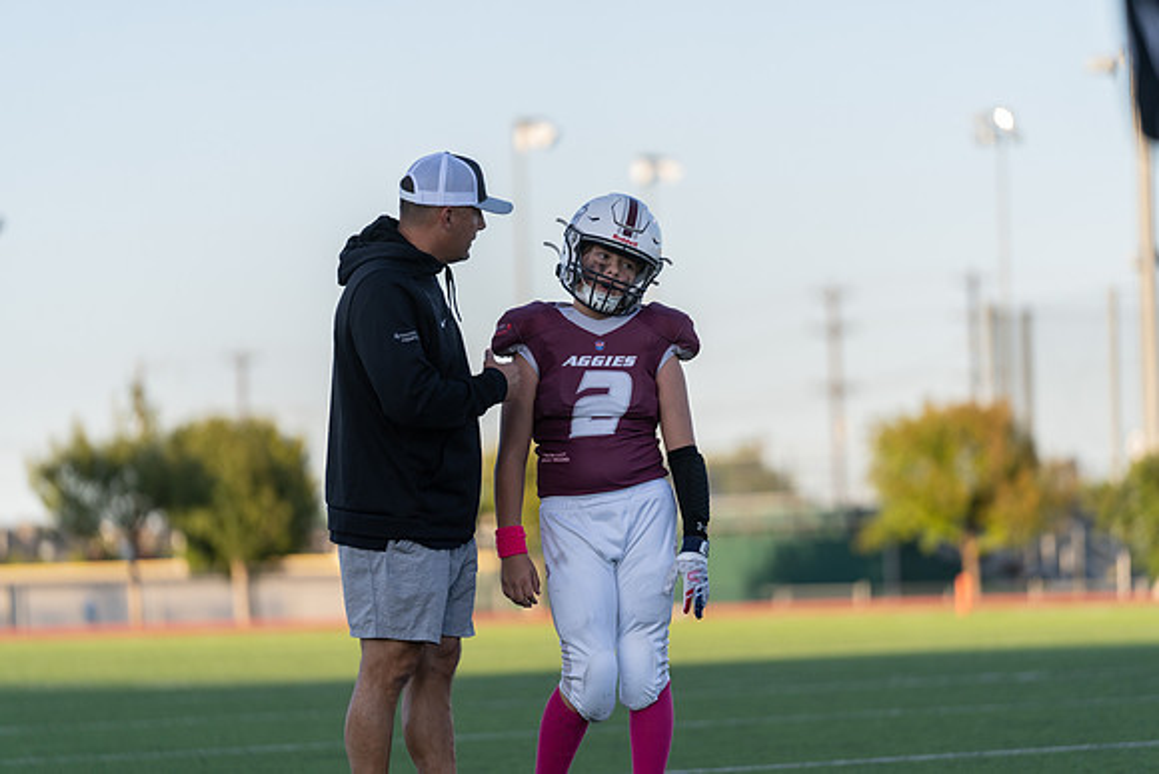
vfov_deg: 7.2
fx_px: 6150
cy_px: 387
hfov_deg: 10.8
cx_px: 580
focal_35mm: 191
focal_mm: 191
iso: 250
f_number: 2.8
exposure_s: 1/1250
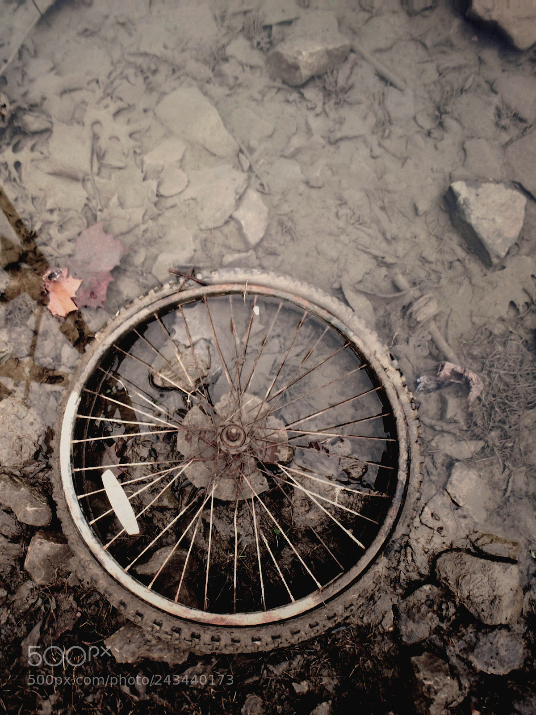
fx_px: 599
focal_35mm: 29
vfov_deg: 61.7
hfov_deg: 48.2
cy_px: 358
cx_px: 268
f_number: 2.2
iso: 40
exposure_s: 1/30
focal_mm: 4.15
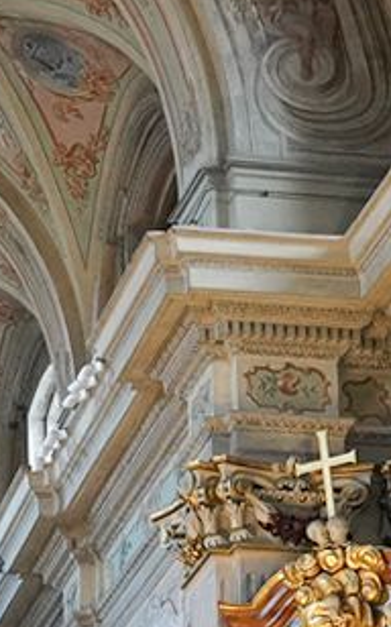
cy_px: 916
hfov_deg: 8.2
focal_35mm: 159
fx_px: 2716
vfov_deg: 12.6
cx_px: -14
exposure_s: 1/80
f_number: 5
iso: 3200
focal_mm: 24
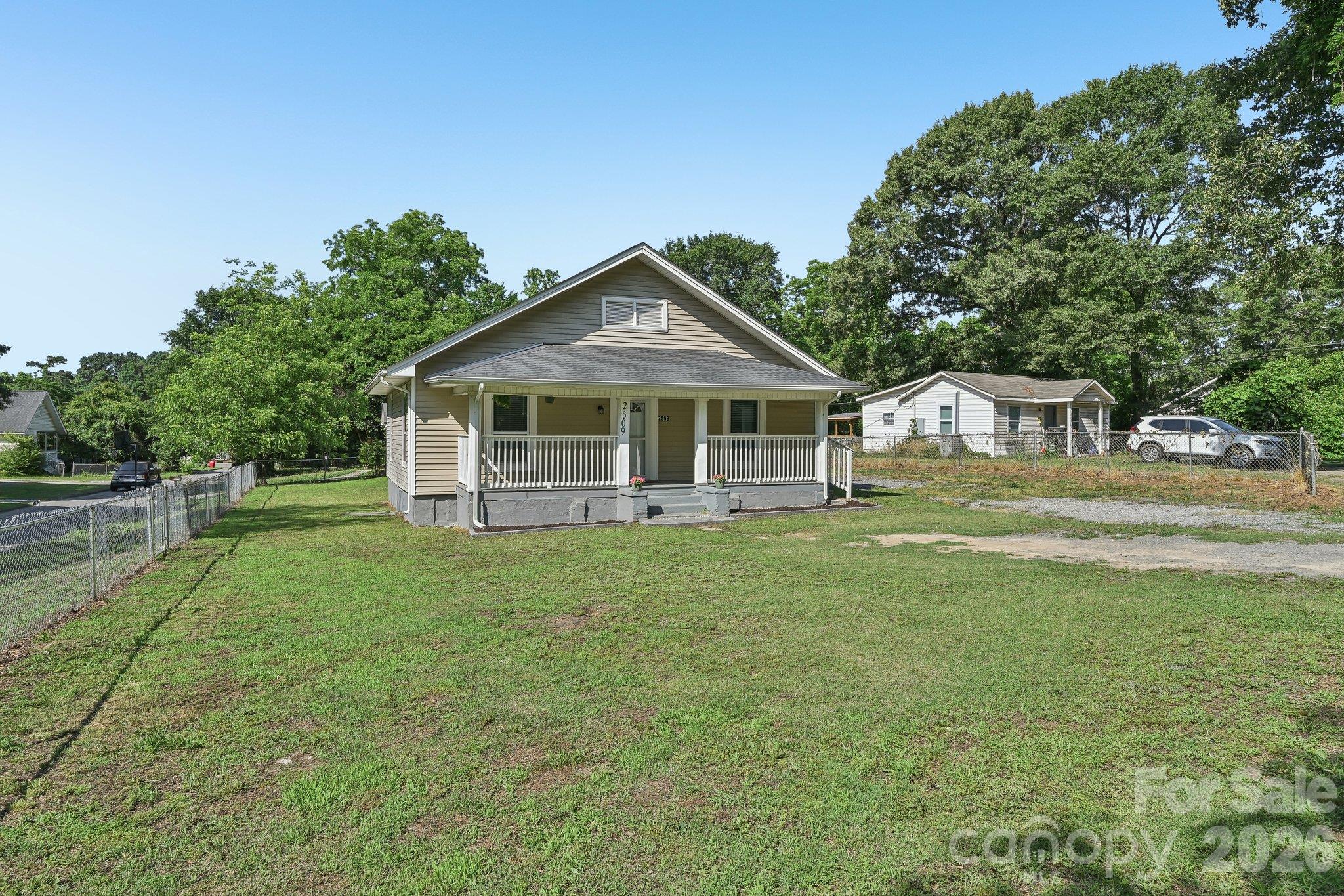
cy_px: 448
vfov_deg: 57.2
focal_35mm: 22
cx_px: 672
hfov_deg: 78.6
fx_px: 821
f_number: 8
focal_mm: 22
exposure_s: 1/400
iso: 100
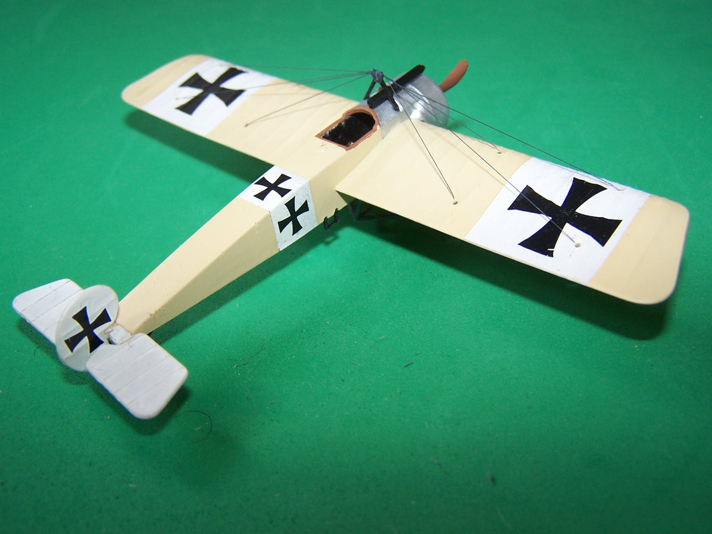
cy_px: 267
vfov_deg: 37.7
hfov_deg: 49.0
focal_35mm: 38
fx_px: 782
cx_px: 356
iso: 80
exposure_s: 1/60
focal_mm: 6.3
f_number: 2.8
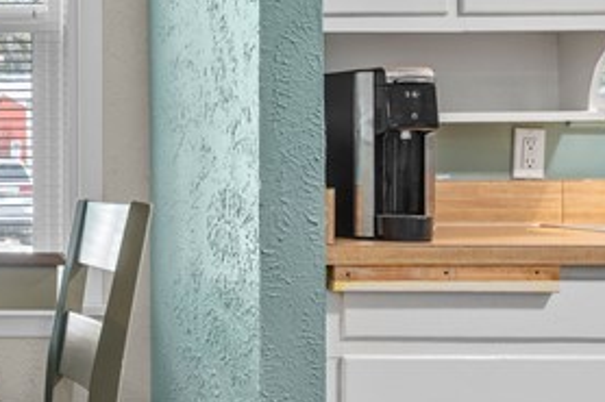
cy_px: 154
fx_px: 1377
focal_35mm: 82
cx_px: -279
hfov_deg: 21.2
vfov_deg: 16.6
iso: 250
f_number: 9
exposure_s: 2
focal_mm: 21
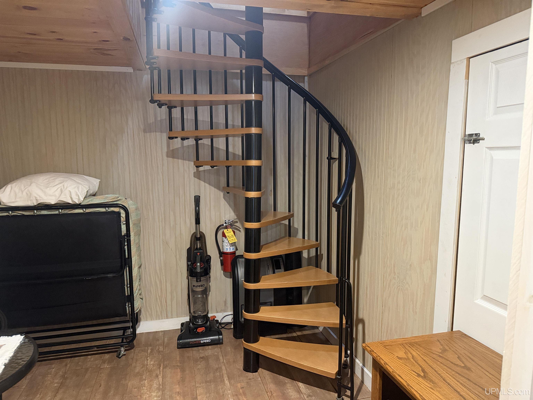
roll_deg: +0.3
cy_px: 200
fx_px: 370
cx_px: 266
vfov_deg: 56.8
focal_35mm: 24
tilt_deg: -7.6
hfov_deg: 71.6
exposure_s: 1/40
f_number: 1.78
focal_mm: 6.76
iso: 800
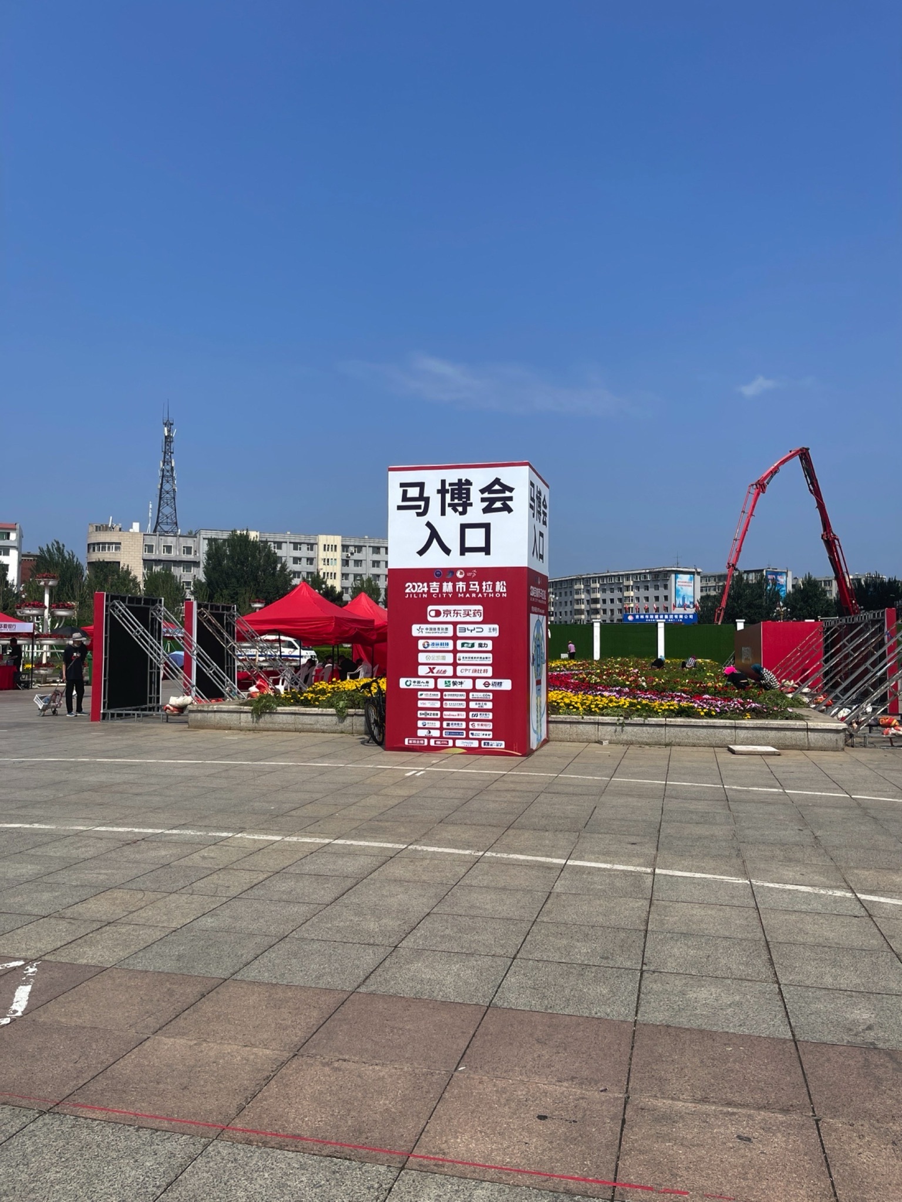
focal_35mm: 25
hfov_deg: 54.9
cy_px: 601
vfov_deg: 69.4
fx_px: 869
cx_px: 451
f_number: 1.6
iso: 32
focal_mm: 5.1
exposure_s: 1/6250
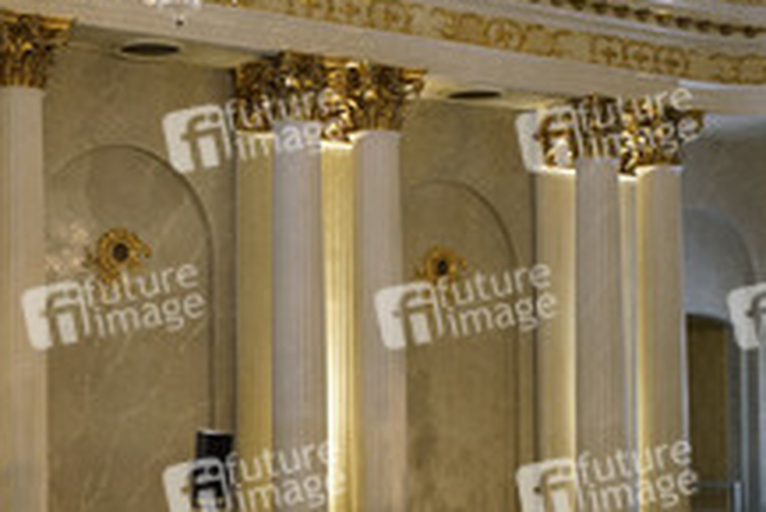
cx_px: 161
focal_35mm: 83
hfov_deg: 24.1
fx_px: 1767
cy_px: 395
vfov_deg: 16.4
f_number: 4.5
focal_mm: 40
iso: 1600
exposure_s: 1/60
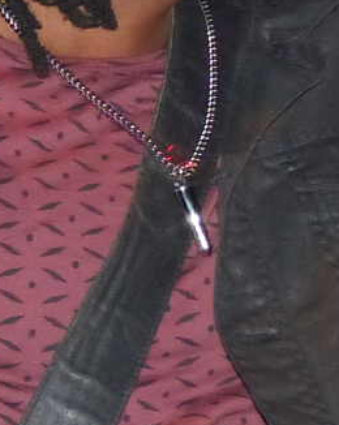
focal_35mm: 150
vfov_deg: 12.7
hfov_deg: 10.3
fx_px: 1885
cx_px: 203
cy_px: -20
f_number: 2.8
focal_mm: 9.1
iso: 400
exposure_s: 1/60
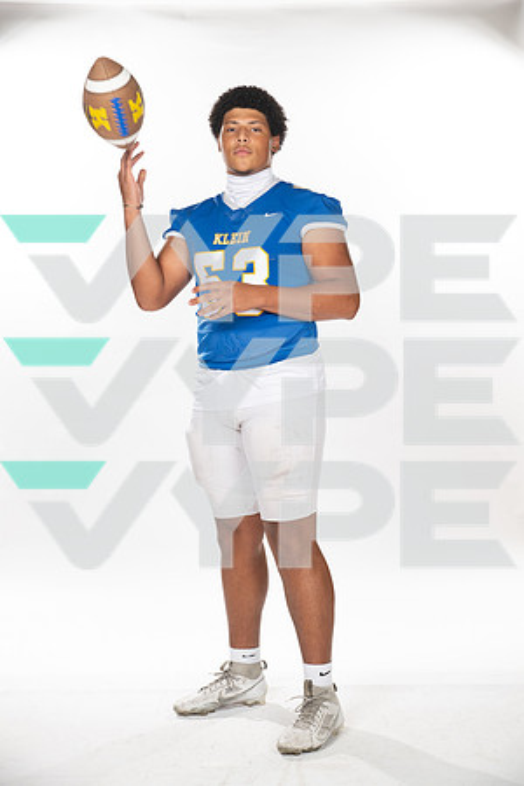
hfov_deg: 24.2
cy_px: 393
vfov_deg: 35.6
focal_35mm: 56
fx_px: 1223
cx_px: 262
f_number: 7.1
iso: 800
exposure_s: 1/320
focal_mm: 56
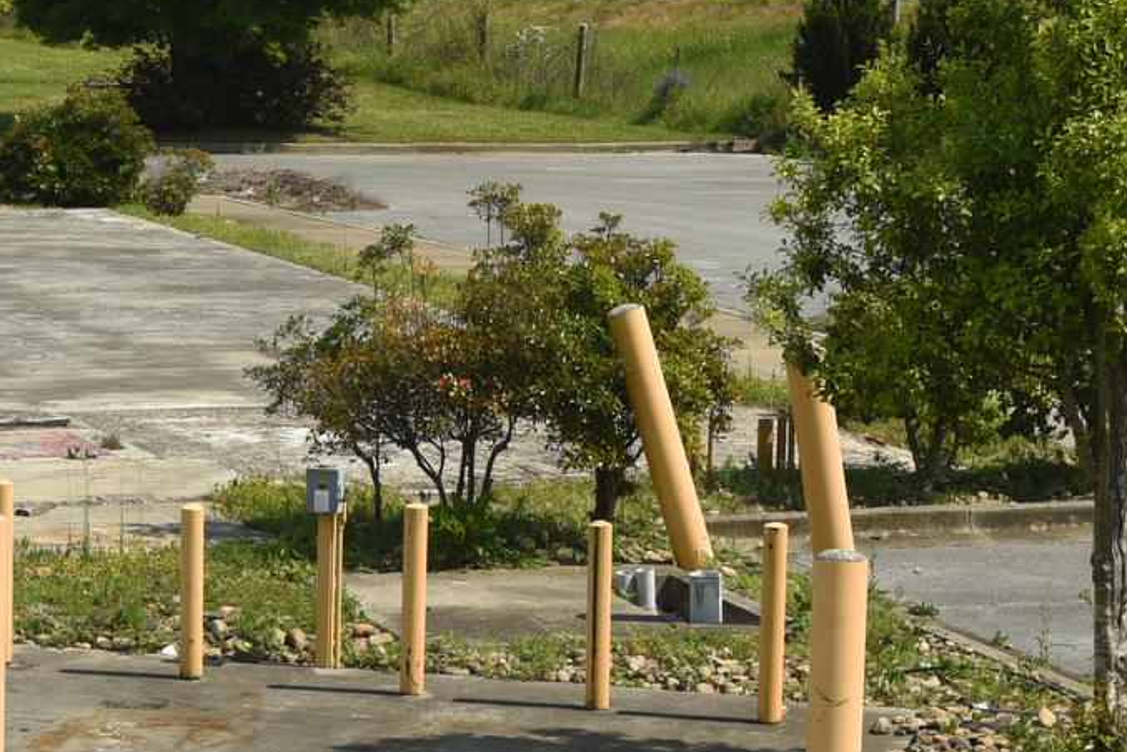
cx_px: 93
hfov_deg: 13.6
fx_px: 4666
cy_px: 364
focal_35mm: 149
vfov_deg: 9.2
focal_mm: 42
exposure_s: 1/200
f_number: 7.1
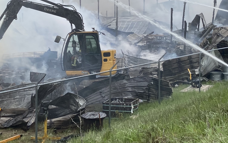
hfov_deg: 25.8
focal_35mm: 80
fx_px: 497
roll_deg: -0.1
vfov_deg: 16.3
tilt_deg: -4.7
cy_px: 47
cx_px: 102
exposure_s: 1/527
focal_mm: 3.99
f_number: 1.8
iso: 20
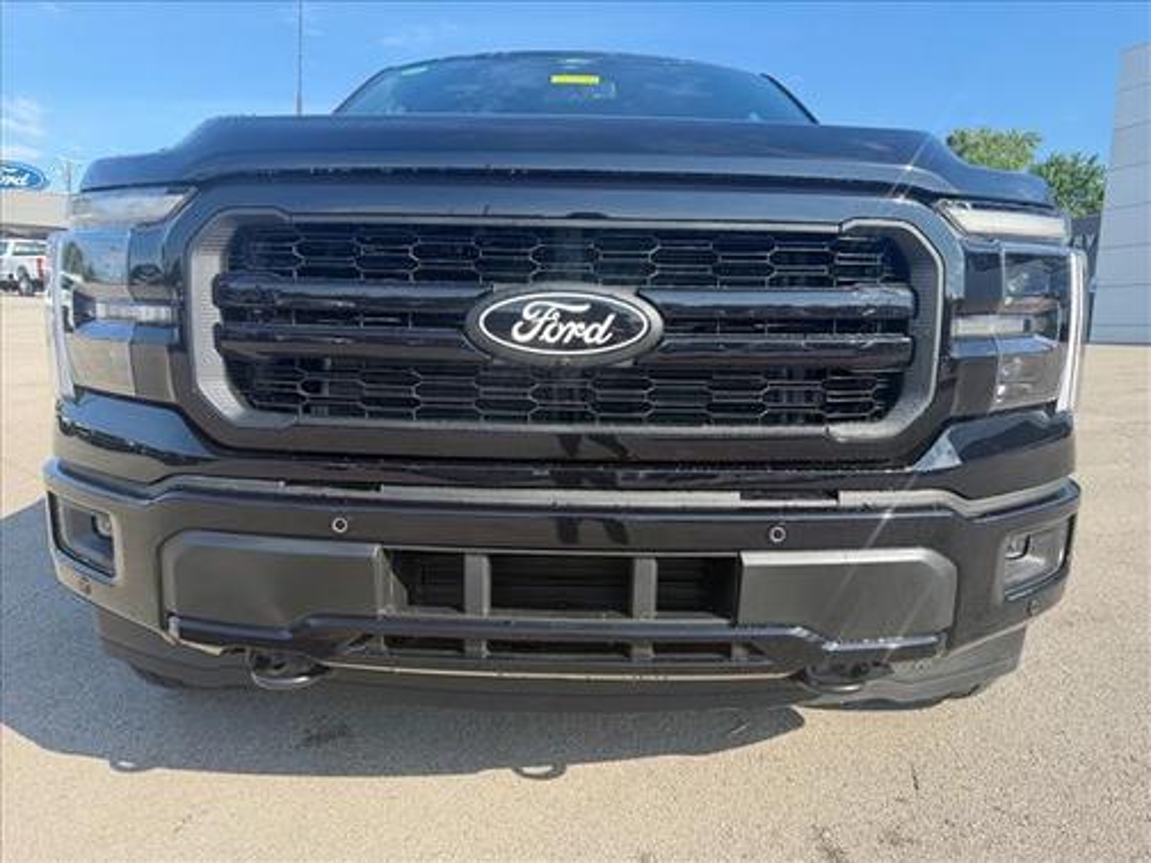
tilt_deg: -6.6
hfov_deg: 71.6
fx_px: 798
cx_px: 576
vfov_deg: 56.8
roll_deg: -3.4
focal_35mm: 24
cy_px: 432
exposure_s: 1/1585
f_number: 1.78
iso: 100
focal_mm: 6.76
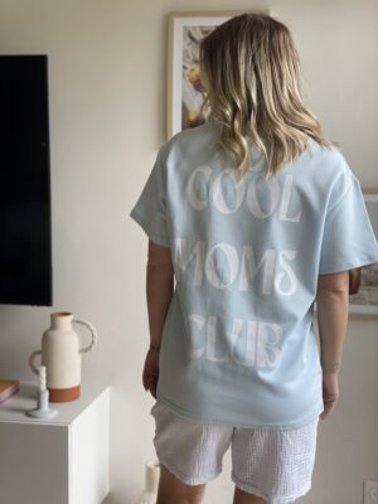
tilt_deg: -5.7
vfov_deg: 36.8
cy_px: 252
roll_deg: -0.3
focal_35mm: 52
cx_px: 189
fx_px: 757
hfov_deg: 28.0
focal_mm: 6
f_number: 2
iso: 40
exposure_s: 1/122
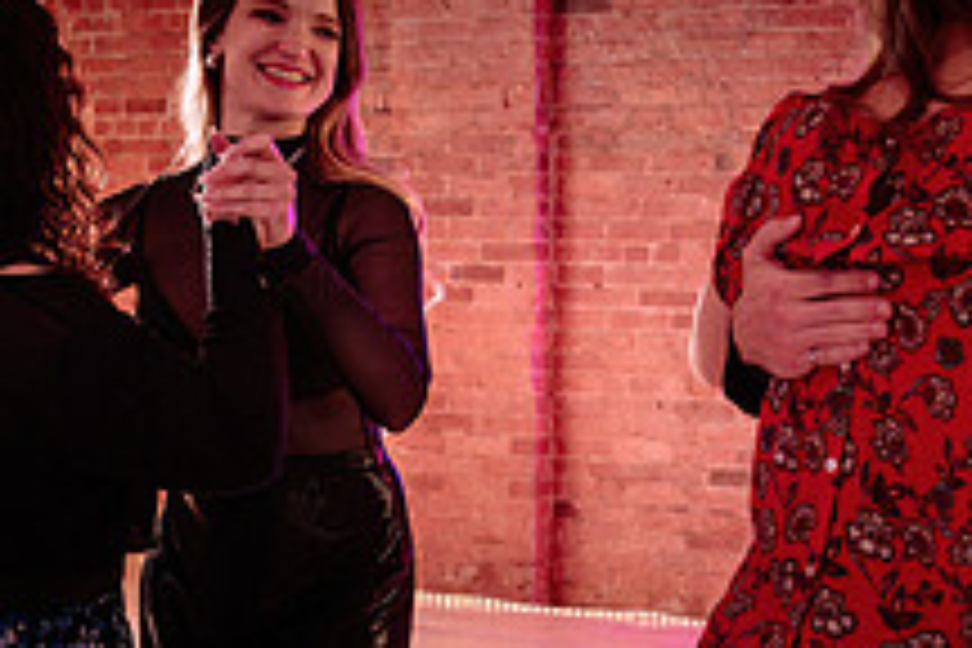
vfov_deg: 17.9
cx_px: 589
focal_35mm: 75
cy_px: 596
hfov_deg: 26.9
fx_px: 2025
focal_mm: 24
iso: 640
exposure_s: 1/160
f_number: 2.8
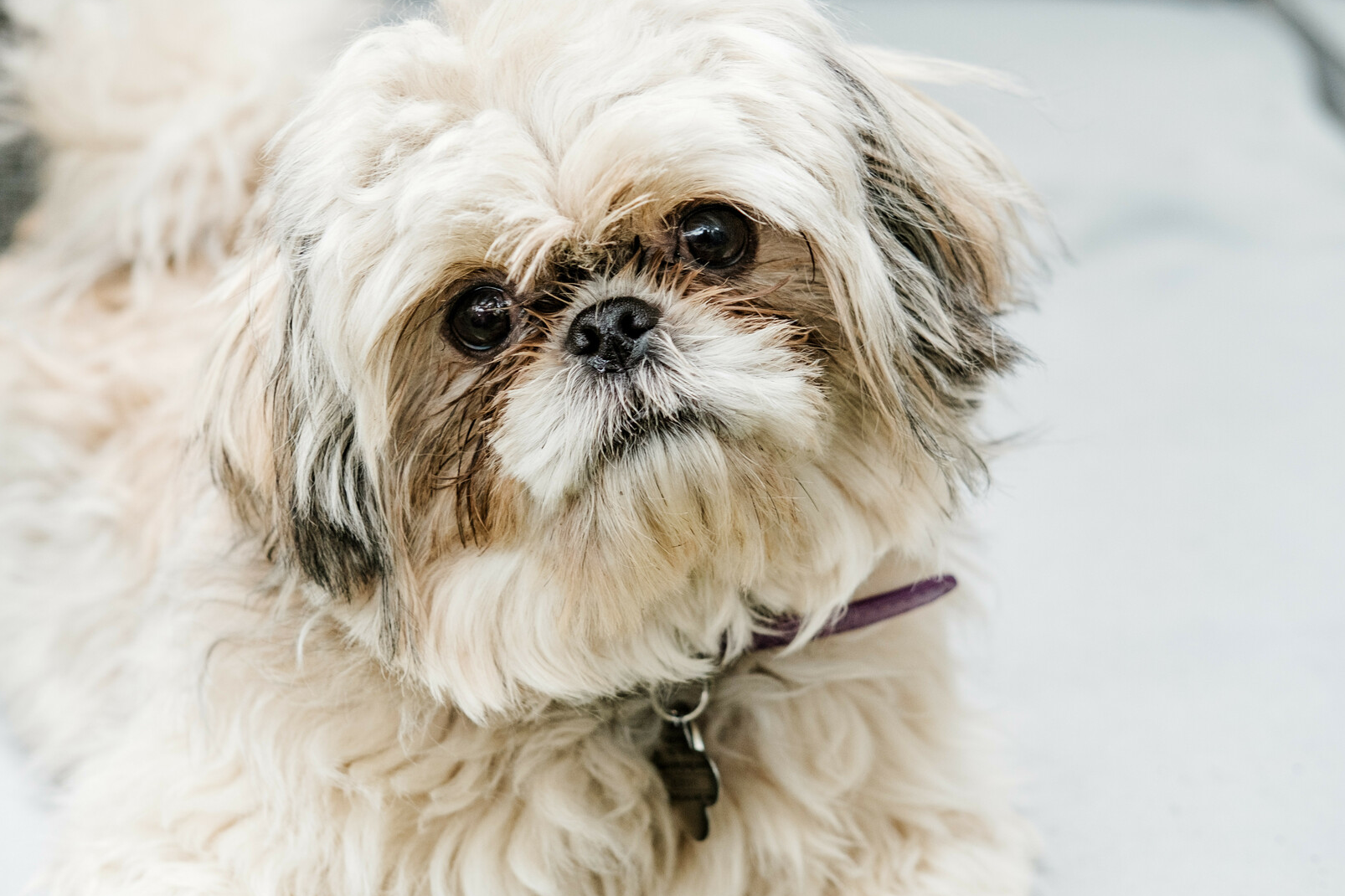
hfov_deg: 30.5
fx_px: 2465
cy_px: 398
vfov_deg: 20.6
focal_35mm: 66
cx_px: 595
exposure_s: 1/180
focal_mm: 35
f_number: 3.6
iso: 400
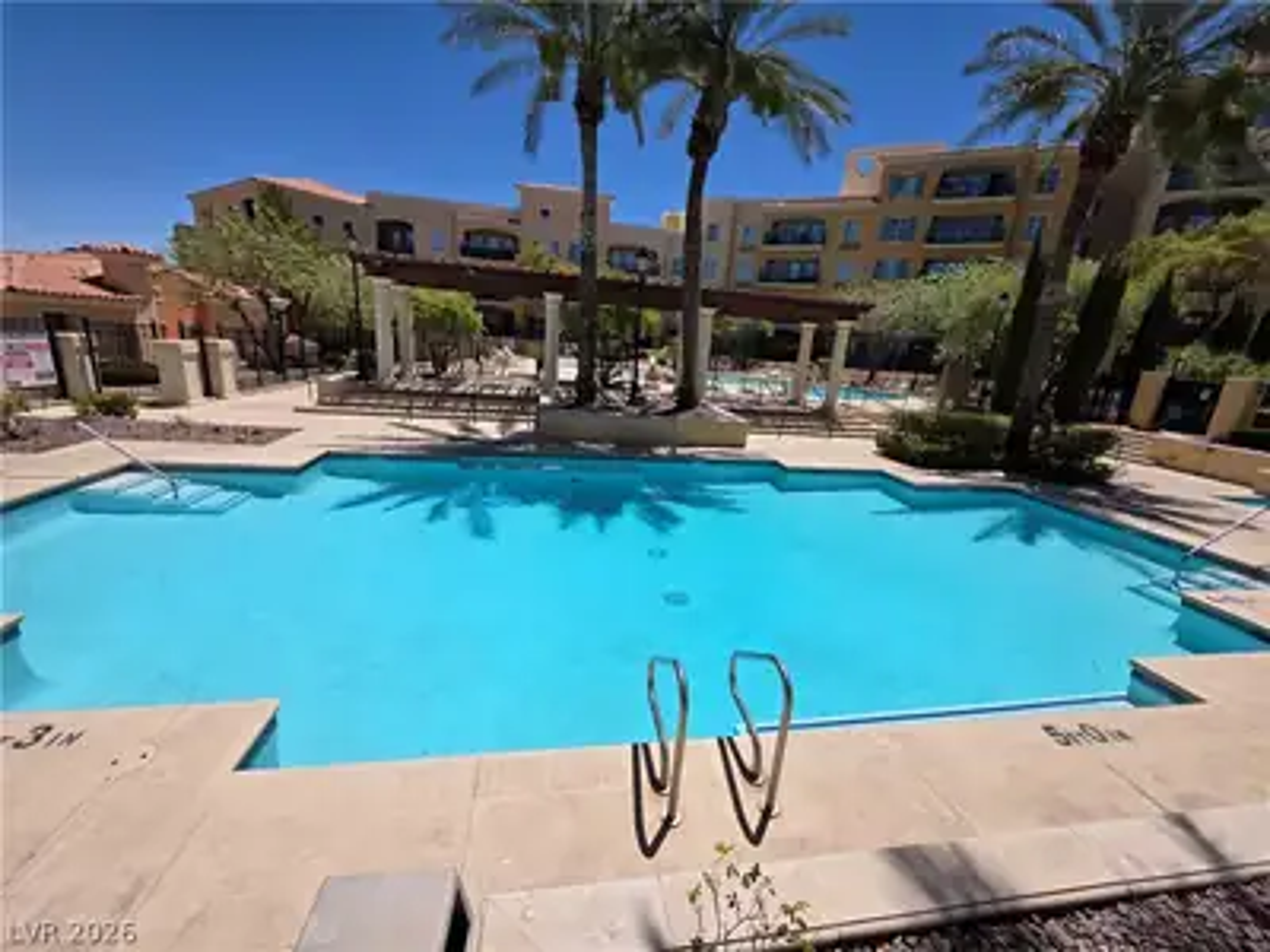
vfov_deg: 89.9
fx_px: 477
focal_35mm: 13
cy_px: 476
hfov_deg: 106.2
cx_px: 635
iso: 40
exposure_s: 1/4125
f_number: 1.9
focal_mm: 2.2
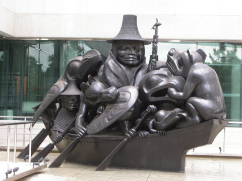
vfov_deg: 16.6
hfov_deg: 22.0
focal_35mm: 89
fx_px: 622
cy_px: 90
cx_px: 121
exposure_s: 1/60
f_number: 4.4
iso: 160
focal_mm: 14.6
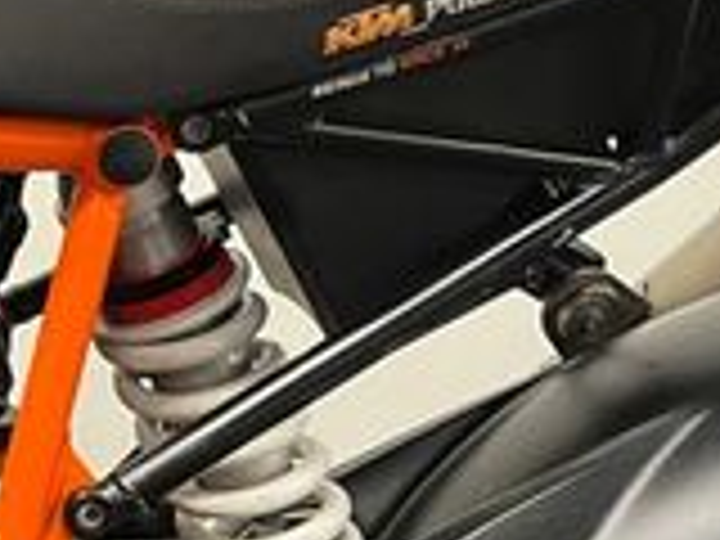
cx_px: -288
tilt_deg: -9.9
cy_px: 230
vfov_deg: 14.2
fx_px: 2163
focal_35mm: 104
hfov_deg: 17.4
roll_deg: -2.0
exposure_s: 1/50
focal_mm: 5.1
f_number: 1.6
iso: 250
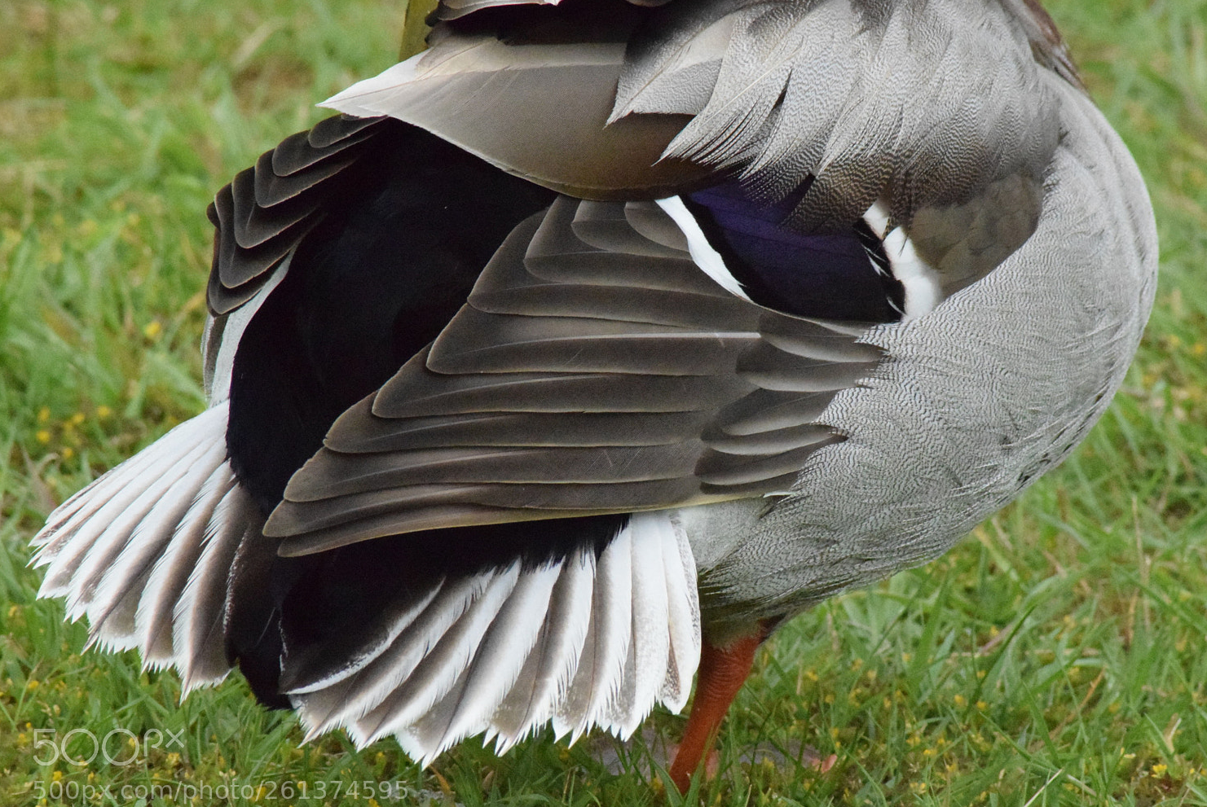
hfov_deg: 4.2
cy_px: 419
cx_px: 634
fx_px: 16312
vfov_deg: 2.8
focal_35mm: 486
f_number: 22
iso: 12800
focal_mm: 300
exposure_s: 1/3200
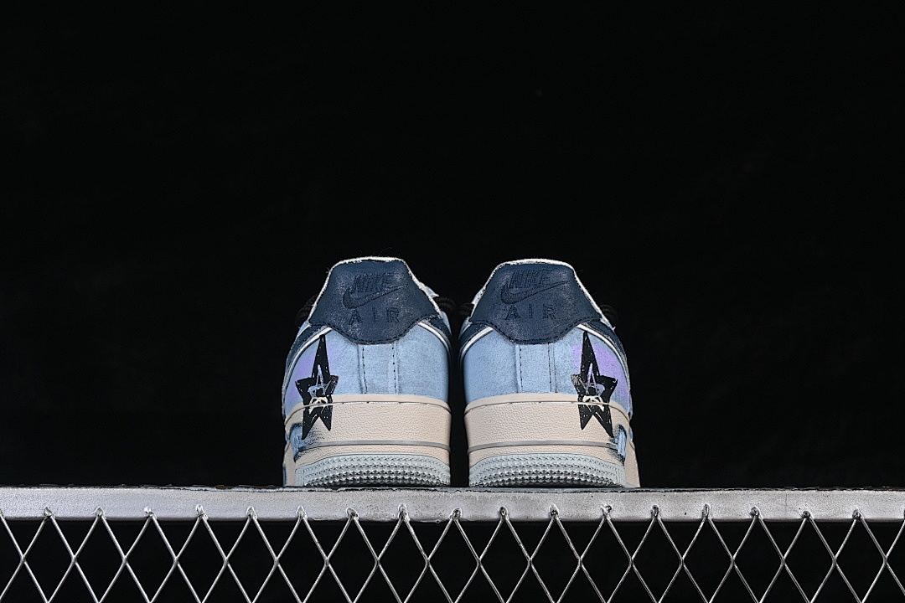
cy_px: 302
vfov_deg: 18.2
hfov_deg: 27.0
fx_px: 1885
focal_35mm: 75
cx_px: 452
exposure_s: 1/60
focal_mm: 50
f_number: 8
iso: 160
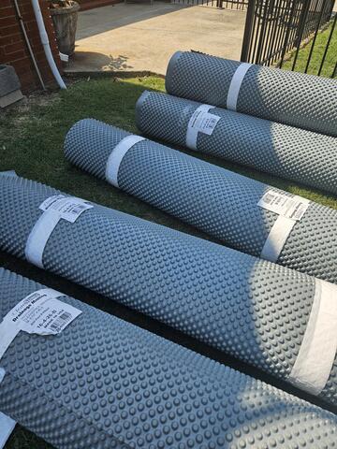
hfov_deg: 58.9
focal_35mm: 23
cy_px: 224
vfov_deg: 73.9
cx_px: 168
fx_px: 299
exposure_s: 1/1073
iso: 25
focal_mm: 5.4
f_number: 1.8
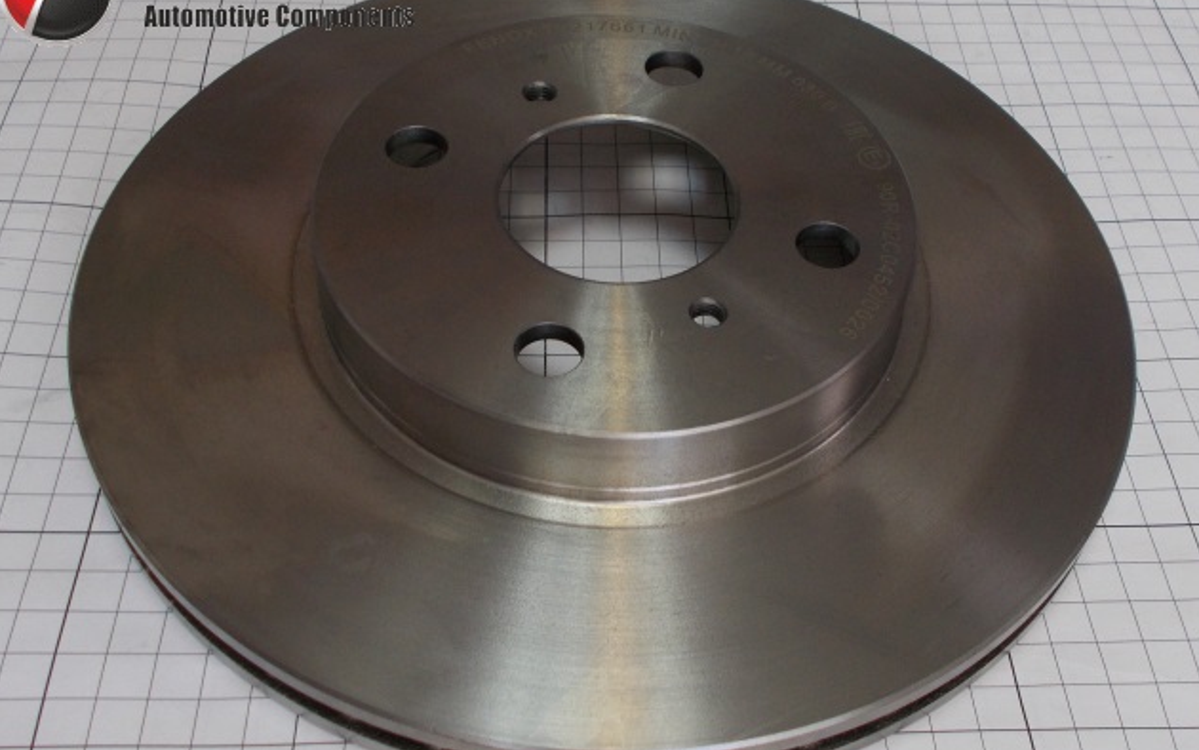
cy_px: 383
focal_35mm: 28
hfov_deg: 66.5
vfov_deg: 44.6
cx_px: 605
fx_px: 915
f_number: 3.2
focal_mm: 4.6
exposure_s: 1/25
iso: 100
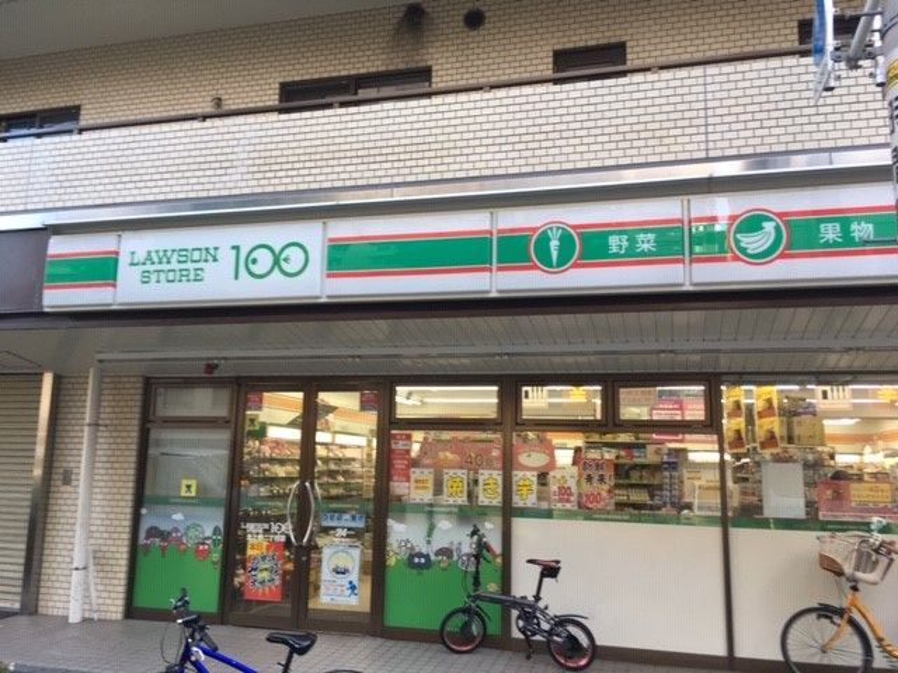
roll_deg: -0.9
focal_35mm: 29
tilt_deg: +11.8
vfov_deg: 48.2
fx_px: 752
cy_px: 336
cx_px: 449
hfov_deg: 61.7
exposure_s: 1/60
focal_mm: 4.15
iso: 32
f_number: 2.2
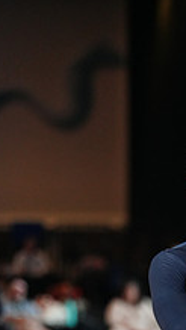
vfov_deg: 6.3
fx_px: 2974
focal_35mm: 340
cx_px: 284
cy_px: 431
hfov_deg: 3.6
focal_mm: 122
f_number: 2.8
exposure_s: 1/400
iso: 2000
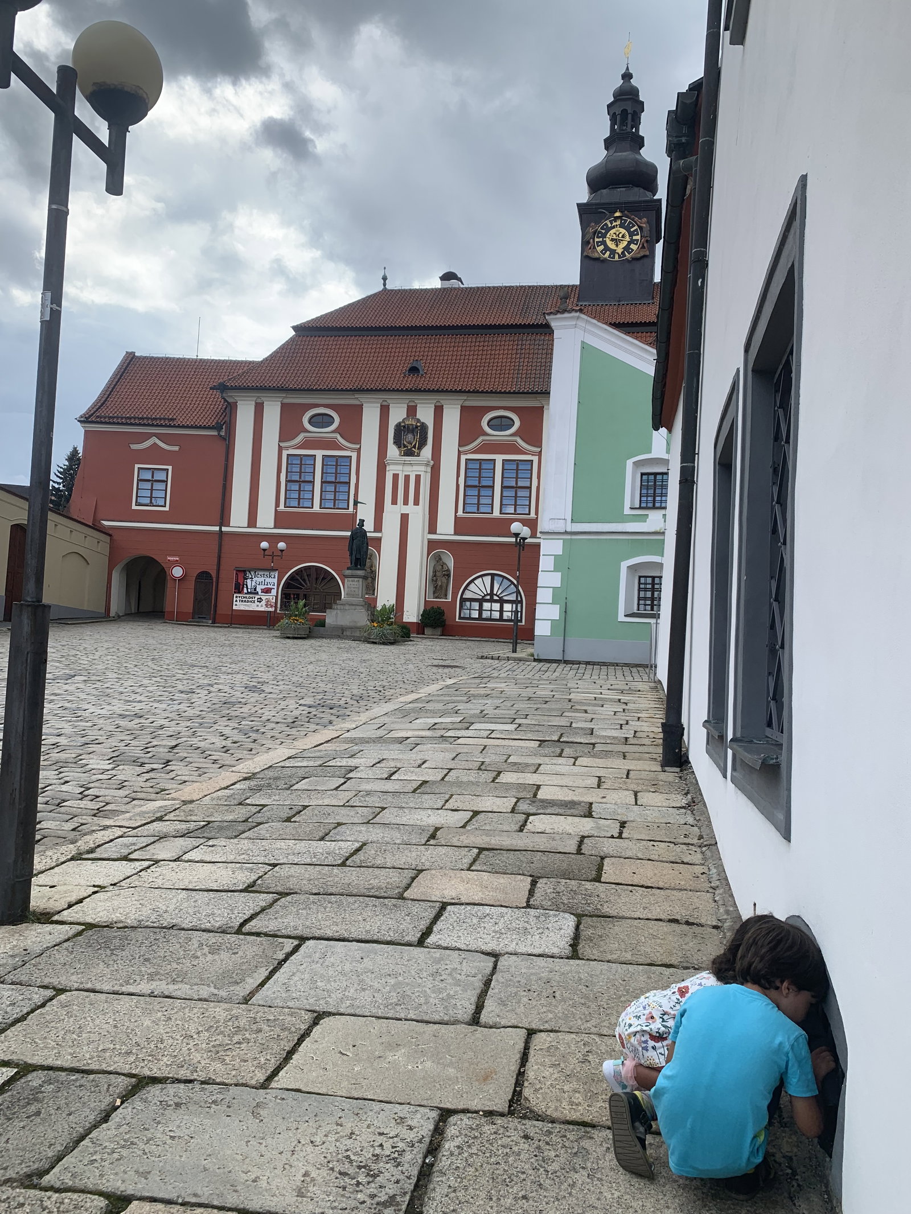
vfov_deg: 67.3
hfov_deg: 53.1
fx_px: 912
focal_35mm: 26
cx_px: 456
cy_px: 607
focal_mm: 4.25
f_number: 1.8
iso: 25
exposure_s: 1/903
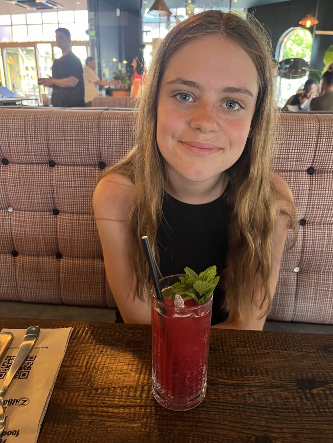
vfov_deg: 67.3
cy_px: 222
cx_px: 166
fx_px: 333
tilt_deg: -22.1
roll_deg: -0.8
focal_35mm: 26
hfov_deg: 53.1
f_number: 1.6
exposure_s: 1/50
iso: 320
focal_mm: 5.1
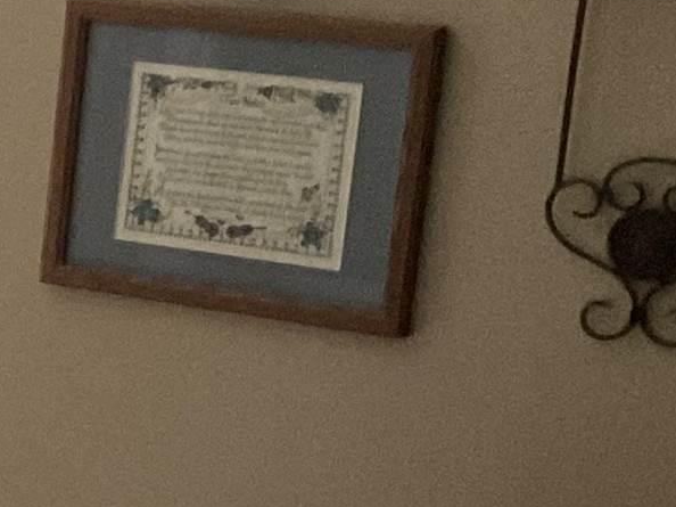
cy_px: 439
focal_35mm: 150
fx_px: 2928
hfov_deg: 10.9
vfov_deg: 9.8
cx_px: -1009
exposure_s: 1/31
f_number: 1.8
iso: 320
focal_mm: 3
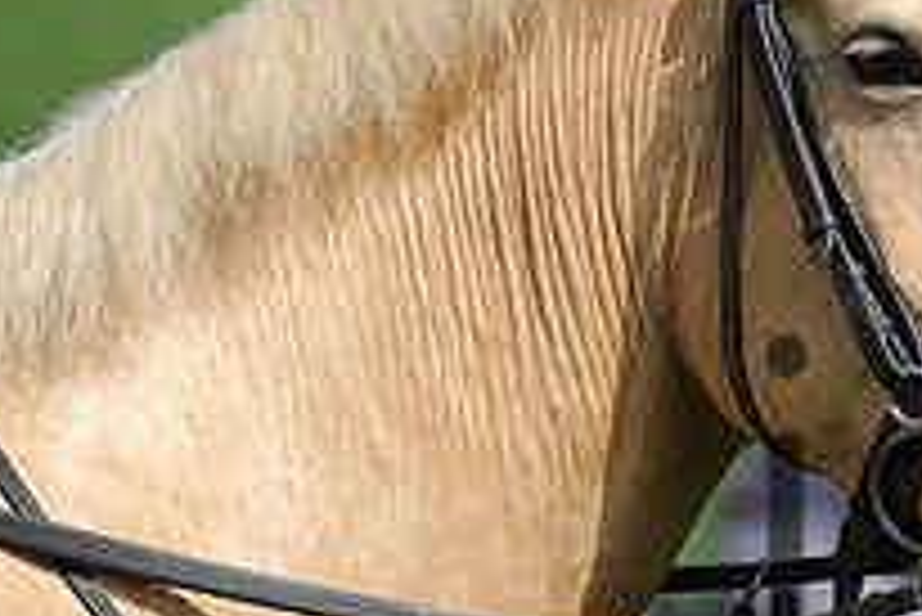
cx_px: 873
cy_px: 166
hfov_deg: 2.7
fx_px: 19554
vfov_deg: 1.8
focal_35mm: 763
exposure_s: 1/1000
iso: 200
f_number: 5.6
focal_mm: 270
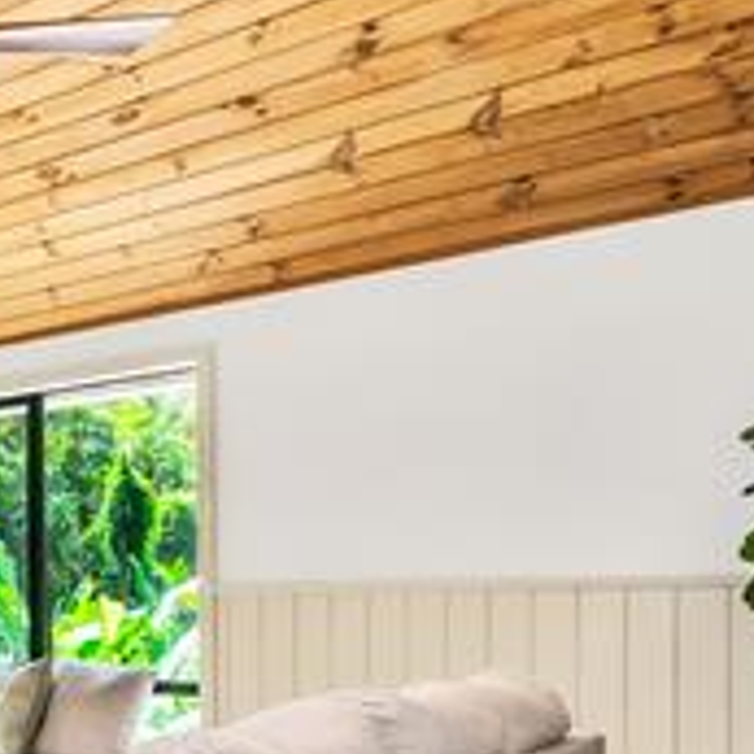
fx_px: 1084
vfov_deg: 37.1
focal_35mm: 44
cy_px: 595
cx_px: -266
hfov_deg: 29.5
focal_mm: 14
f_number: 6.3
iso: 160
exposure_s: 1/160
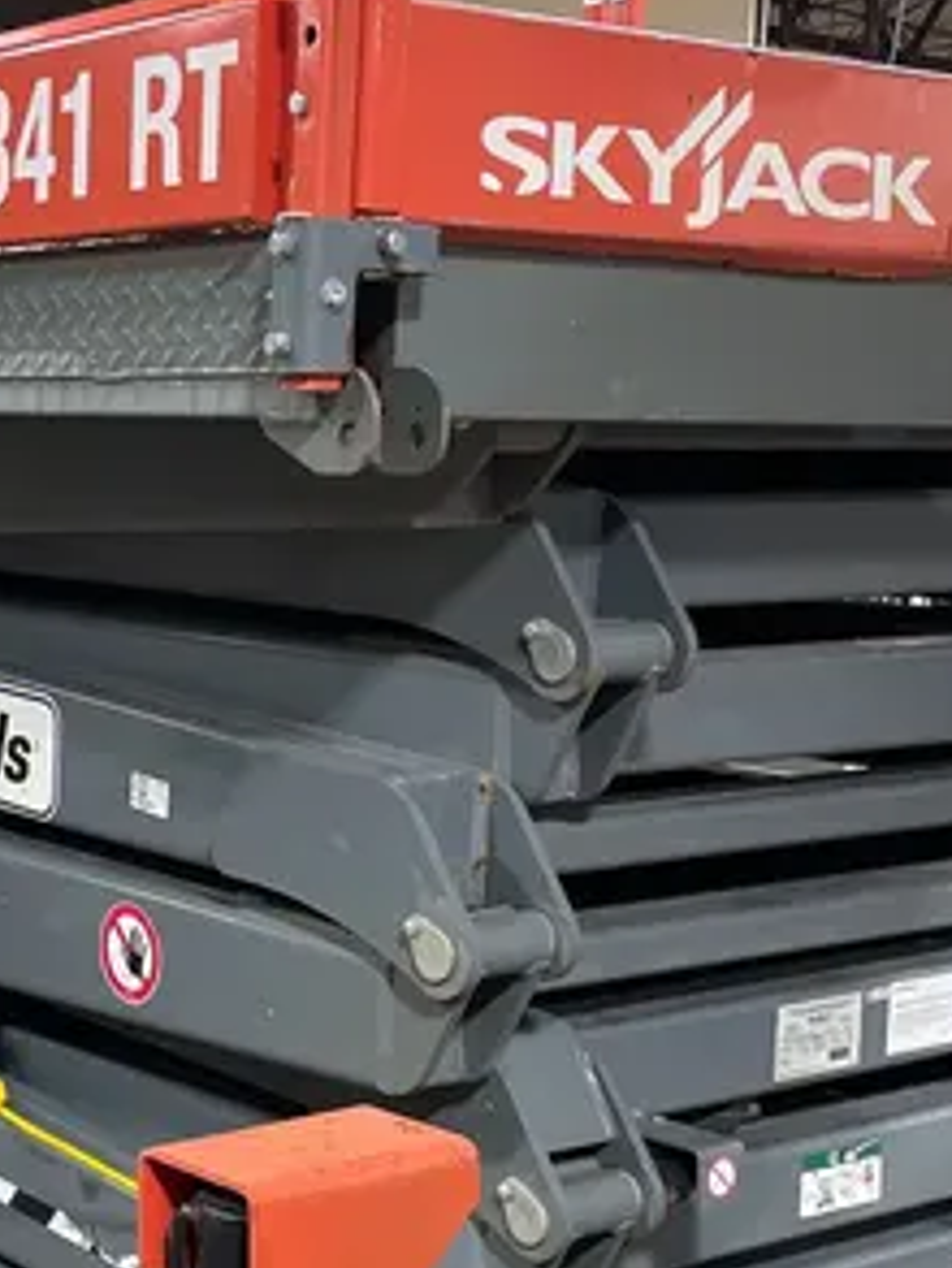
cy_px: 833
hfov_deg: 21.9
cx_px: 43
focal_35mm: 65
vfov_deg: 29.6
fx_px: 2382
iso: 320
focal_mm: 4.2
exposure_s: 1/60
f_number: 1.6
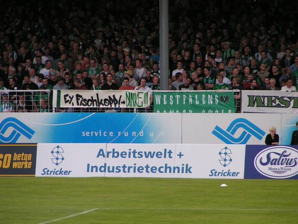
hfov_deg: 5.2
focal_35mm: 380
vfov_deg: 3.9
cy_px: 112
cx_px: 149
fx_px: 3271
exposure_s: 1/400
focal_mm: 58
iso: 80
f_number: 3.5
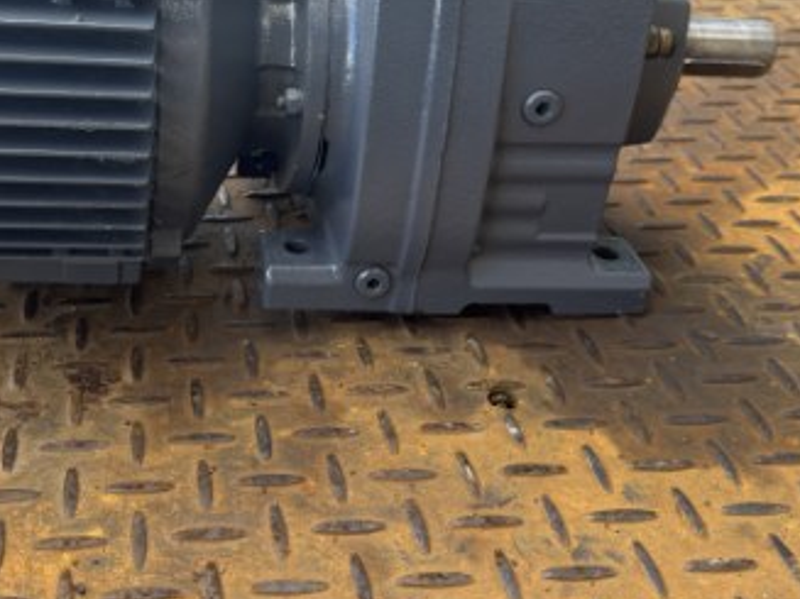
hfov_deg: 39.7
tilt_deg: -28.4
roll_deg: +0.7
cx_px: 232
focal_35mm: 47
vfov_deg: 30.5
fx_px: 1086
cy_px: 181
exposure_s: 1/236
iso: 64
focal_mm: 6.76
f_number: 1.78
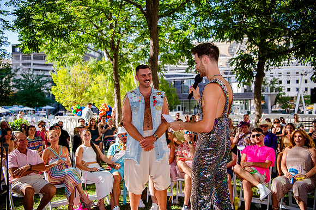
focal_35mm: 34
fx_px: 298
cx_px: 158
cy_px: 105
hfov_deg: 55.8
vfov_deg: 38.8
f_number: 3.2
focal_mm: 34
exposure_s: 1/500
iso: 200
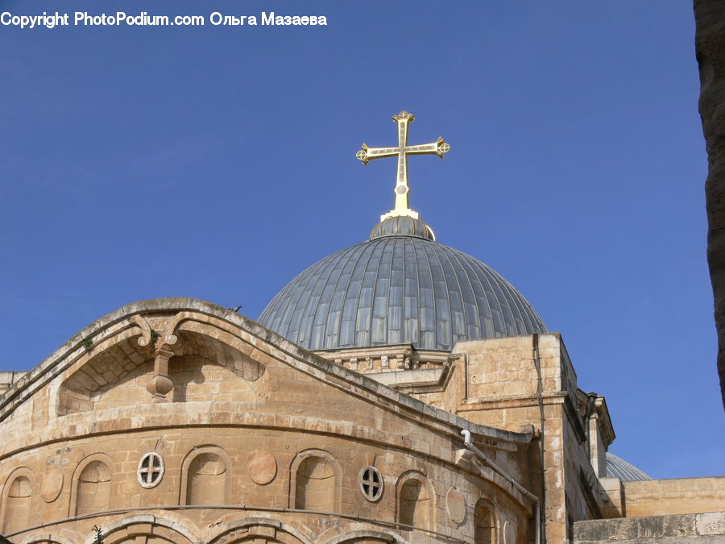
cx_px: 362
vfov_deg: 17.6
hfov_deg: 23.3
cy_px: 272
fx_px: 1759
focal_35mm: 84
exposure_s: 1/400
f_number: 5.6
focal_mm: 17.8
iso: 80
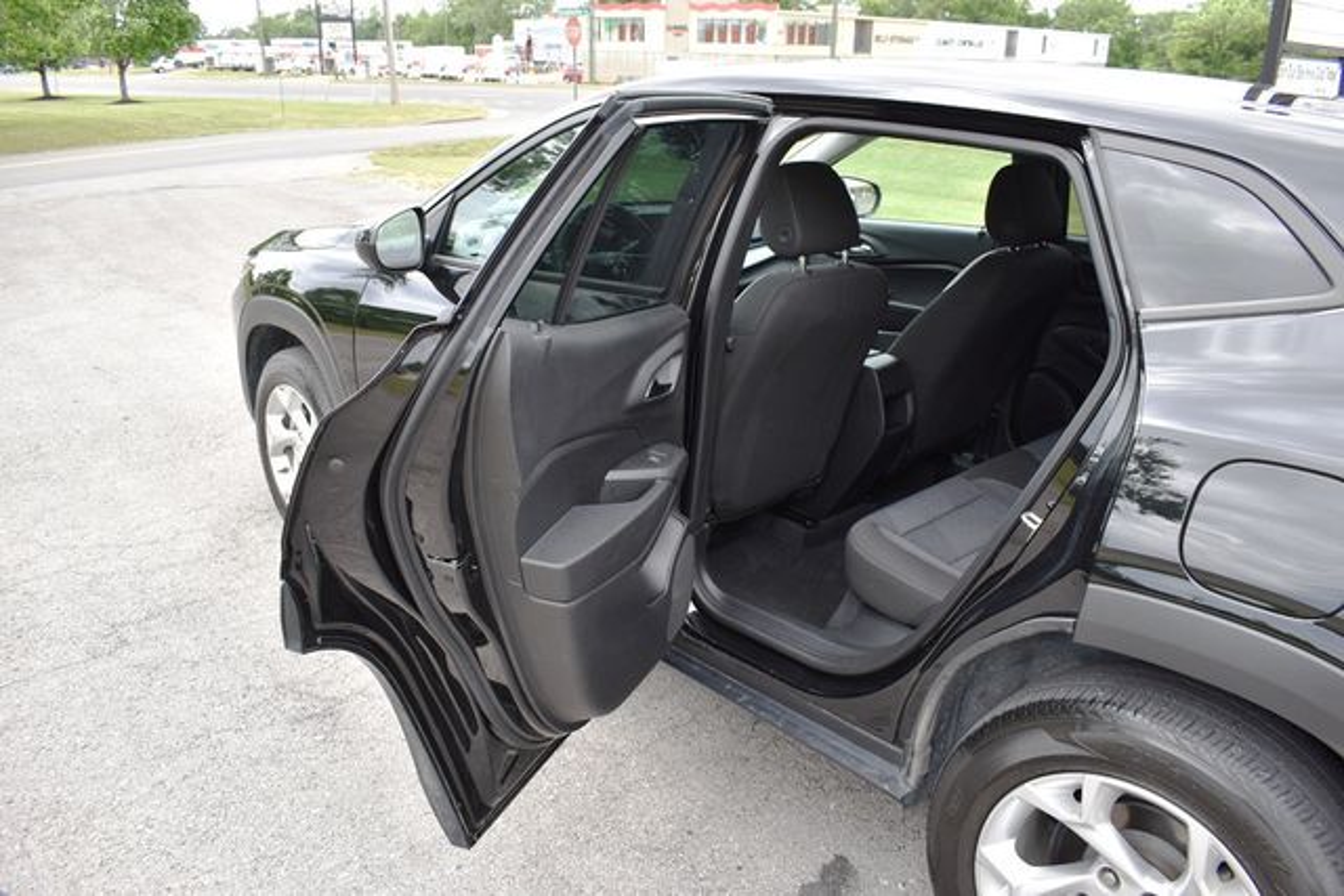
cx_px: 672
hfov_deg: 67.4
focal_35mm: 27
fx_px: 1008
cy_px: 448
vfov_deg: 48.0
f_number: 5.6
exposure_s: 1/250
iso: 400
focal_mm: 18
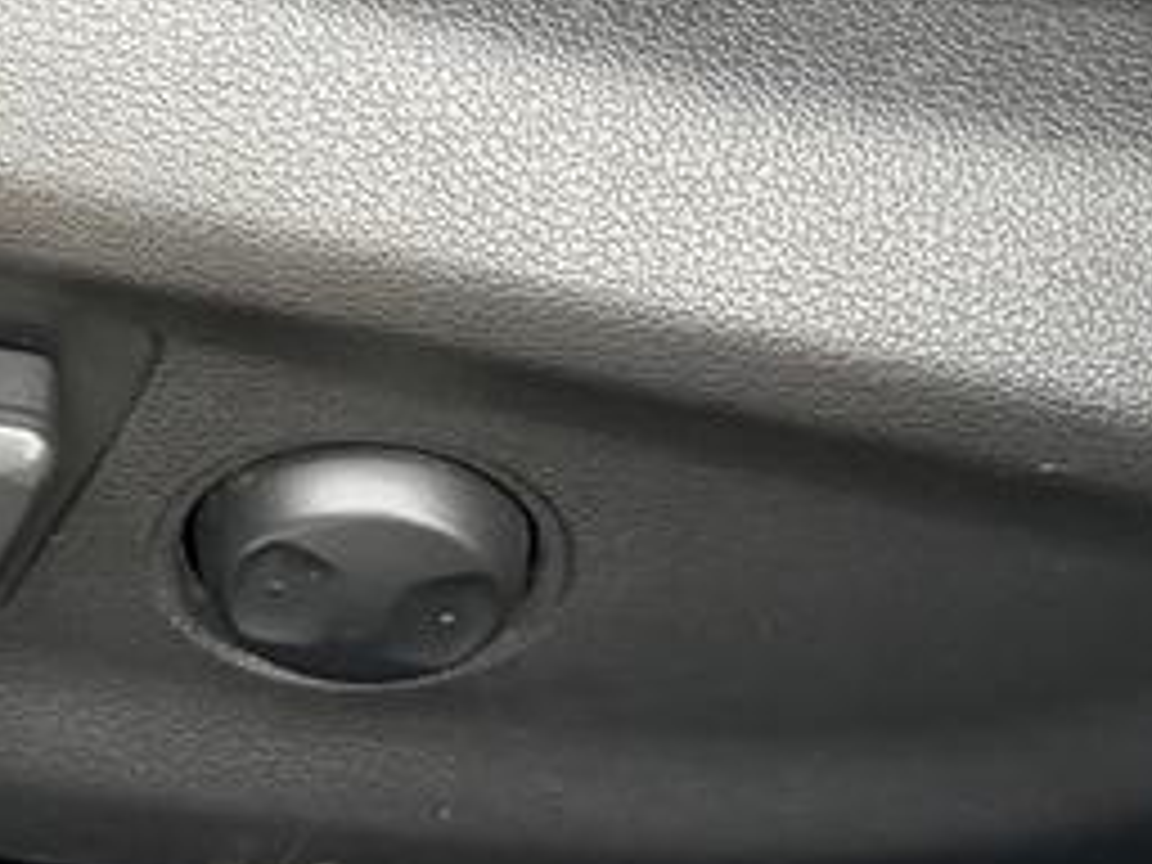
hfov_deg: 15.8
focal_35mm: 120
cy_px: -76
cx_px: -230
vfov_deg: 12.2
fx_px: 3994
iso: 200
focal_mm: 6.76
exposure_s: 1/237
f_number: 1.78
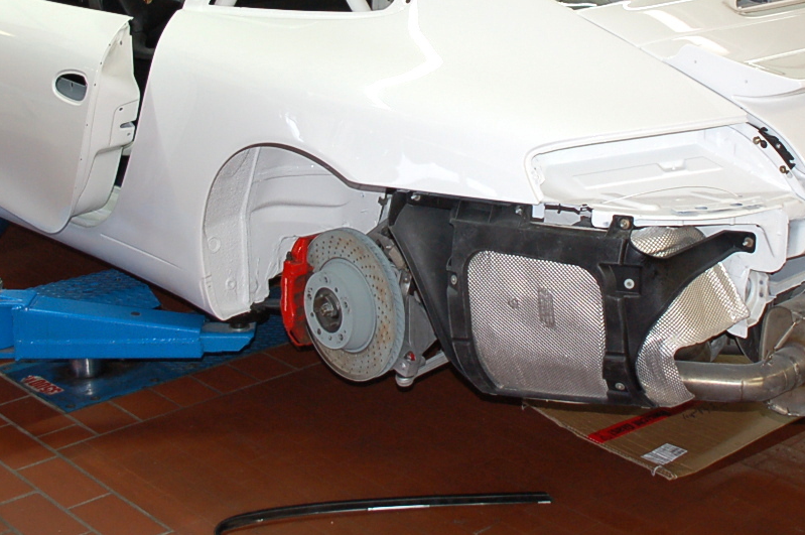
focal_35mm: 65
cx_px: 445
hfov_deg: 31.0
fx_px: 1451
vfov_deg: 20.6
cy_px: 76
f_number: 3.5
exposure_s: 1/60
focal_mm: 23
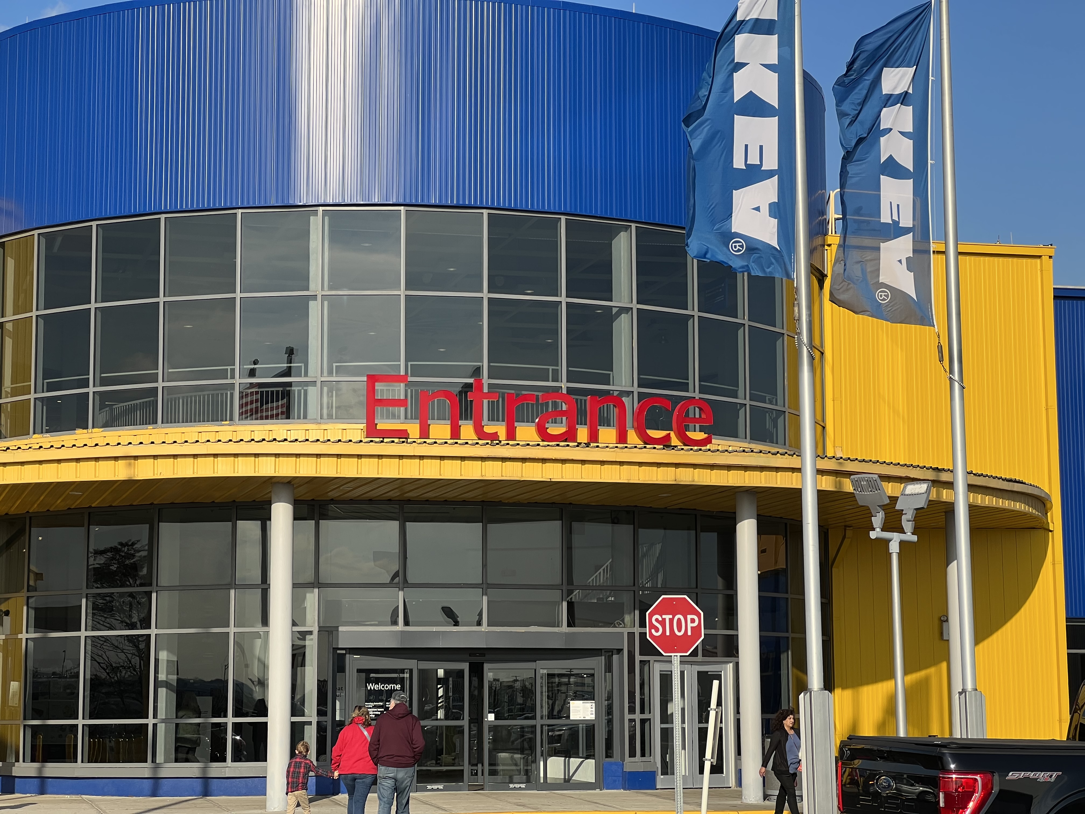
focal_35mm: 77
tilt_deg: +8.5
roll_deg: +0.7
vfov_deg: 19.1
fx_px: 2413
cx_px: 542
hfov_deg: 25.3
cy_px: 407
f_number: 2.8
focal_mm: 9
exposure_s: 1/752
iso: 32
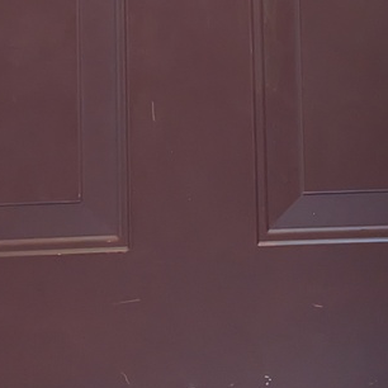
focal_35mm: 75
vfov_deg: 19.7
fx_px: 951
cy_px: -209
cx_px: 174
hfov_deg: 23.0
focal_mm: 6.81
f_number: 1.85
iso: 2375
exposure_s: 1/24
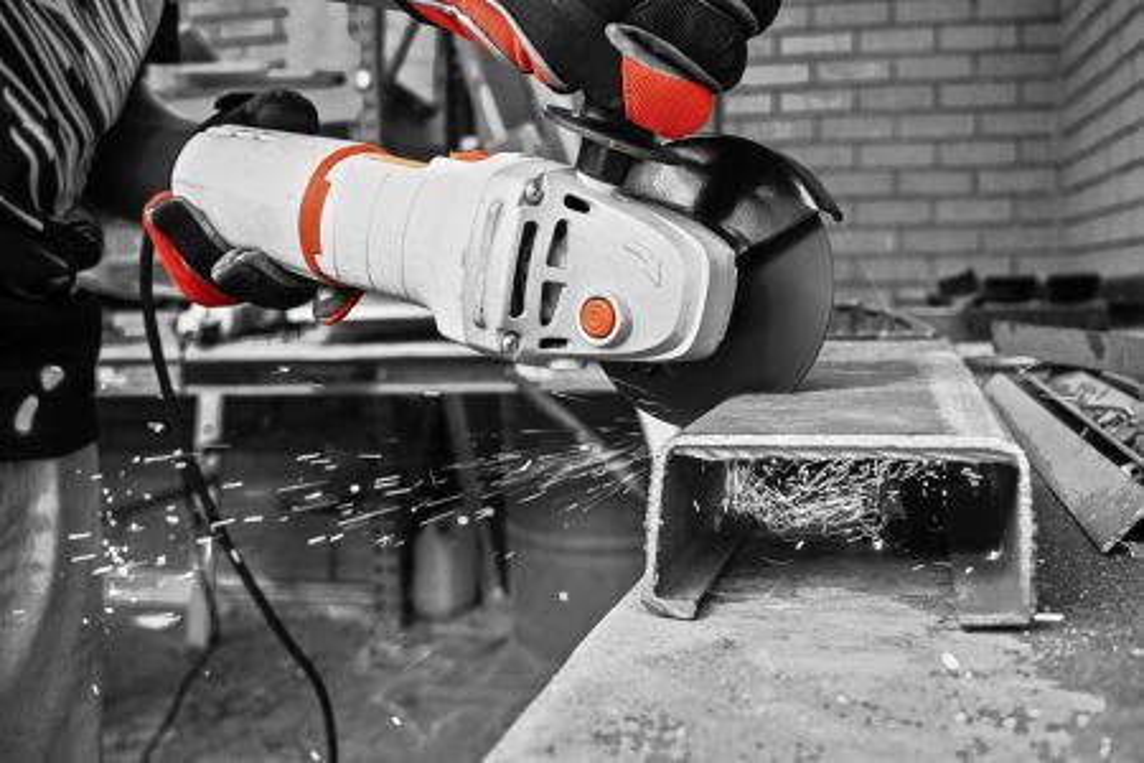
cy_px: 382
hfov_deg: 53.1
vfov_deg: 36.9
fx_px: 1144
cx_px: 572
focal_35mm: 36
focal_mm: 24
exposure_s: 1/400
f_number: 5.6
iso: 640
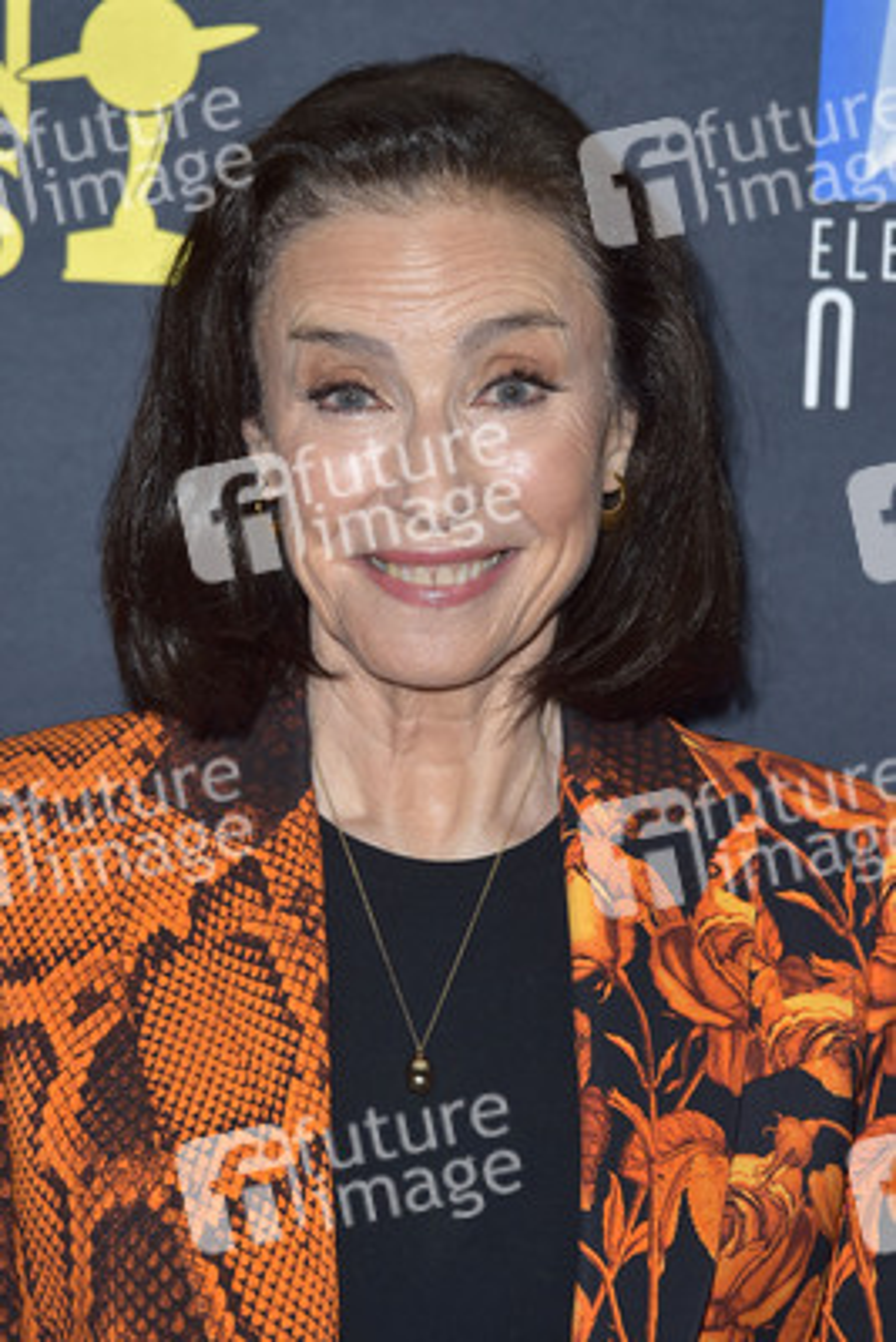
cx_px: 448
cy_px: 671
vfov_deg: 16.8
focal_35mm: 122
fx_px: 4550
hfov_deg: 11.2
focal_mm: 122
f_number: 6.3
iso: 250
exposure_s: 1/250
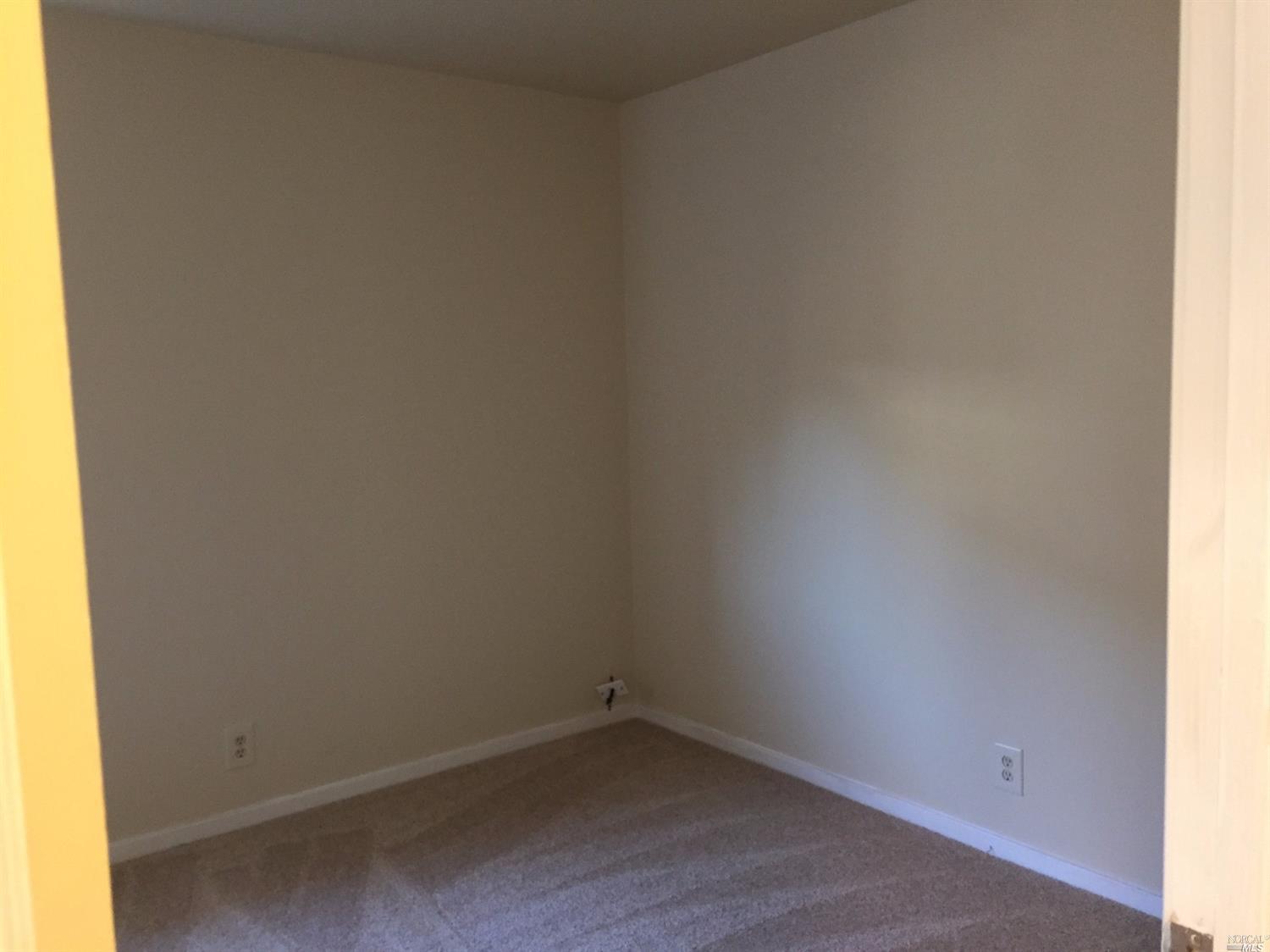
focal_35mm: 29
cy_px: 476
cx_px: 635
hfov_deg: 61.7
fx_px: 1064
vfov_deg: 48.2
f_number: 2.2
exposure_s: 1/24
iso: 250
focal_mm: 4.15
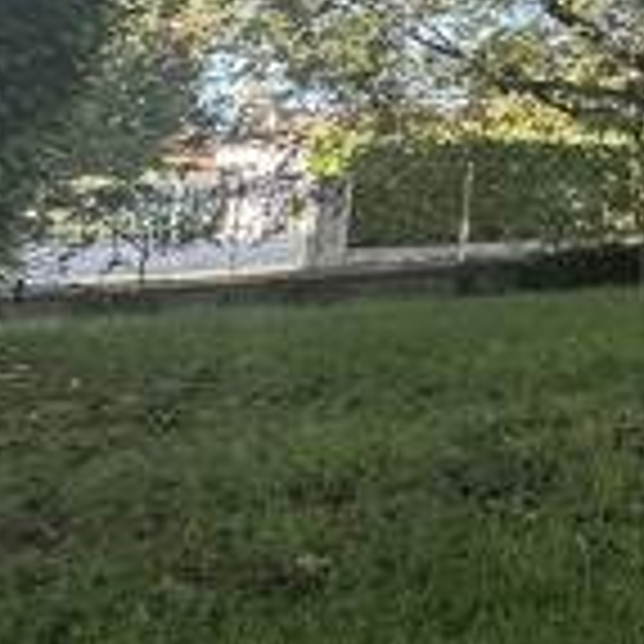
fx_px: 1452
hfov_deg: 18.3
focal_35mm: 69
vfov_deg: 23.4
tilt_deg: +11.6
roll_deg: +0.3
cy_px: -77
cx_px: 1225
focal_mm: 2.22
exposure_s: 1/197
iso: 40
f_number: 2.2
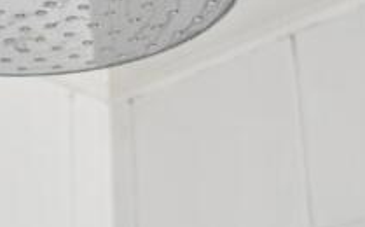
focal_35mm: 112
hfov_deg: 18.3
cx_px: 38
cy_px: 60
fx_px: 1113
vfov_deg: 11.6
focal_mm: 35
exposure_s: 1/30
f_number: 4
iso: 800
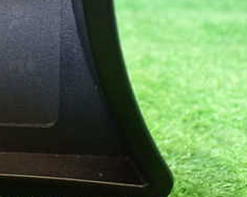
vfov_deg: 20.3
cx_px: -14
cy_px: 54
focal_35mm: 75
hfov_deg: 24.0
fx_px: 548
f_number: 2.3
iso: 1250
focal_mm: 5.4
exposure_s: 1/30
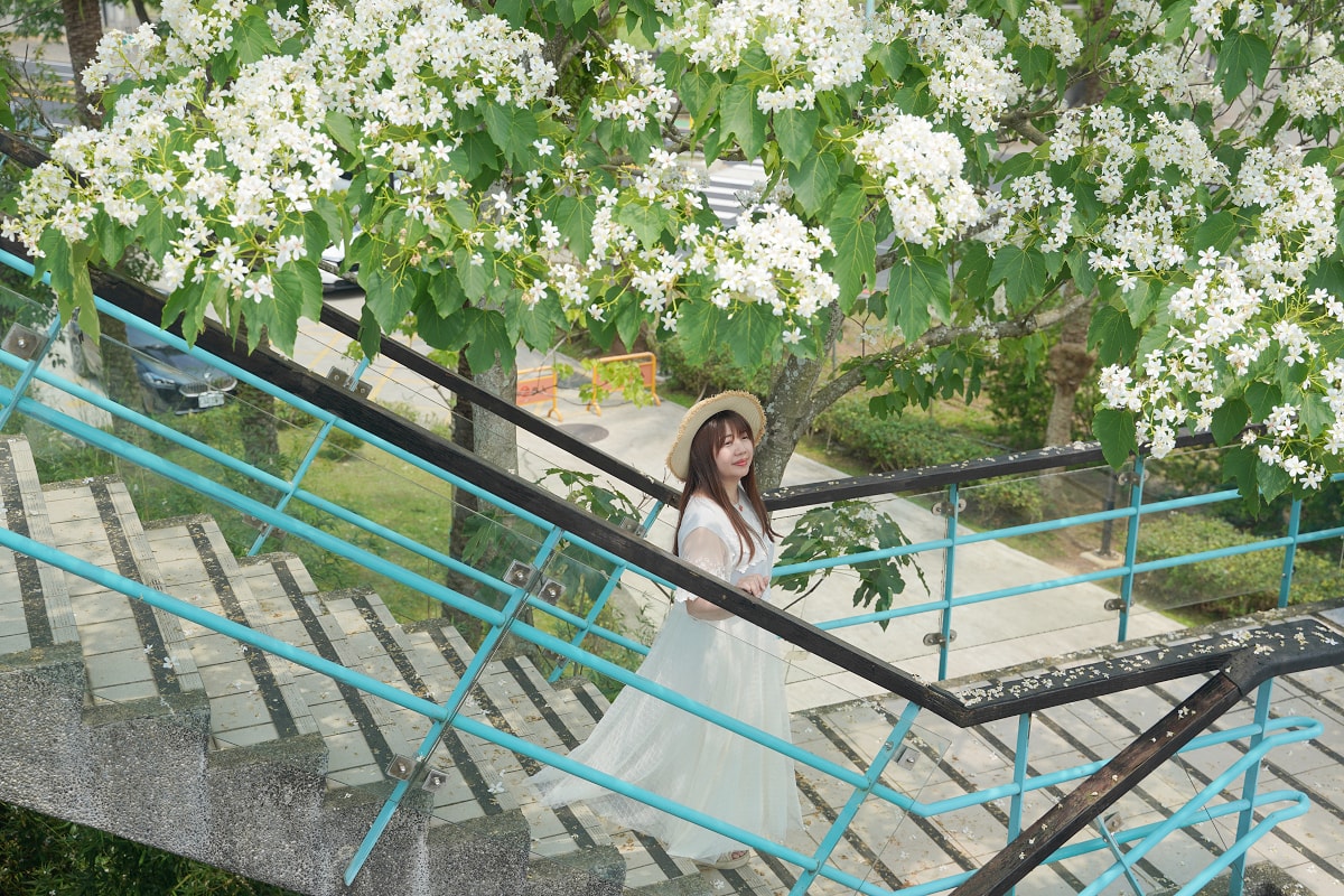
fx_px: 1643
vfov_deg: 30.5
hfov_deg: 44.5
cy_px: 448
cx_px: 672
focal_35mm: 44
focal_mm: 44
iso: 100
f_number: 4
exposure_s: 1/250
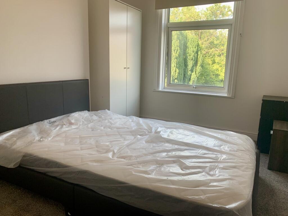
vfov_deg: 53.1
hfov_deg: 67.3
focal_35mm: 26
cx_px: 144
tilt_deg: -12.3
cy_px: 108
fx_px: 216
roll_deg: -1.6
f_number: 1.8
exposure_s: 1/121
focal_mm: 4.25
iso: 50
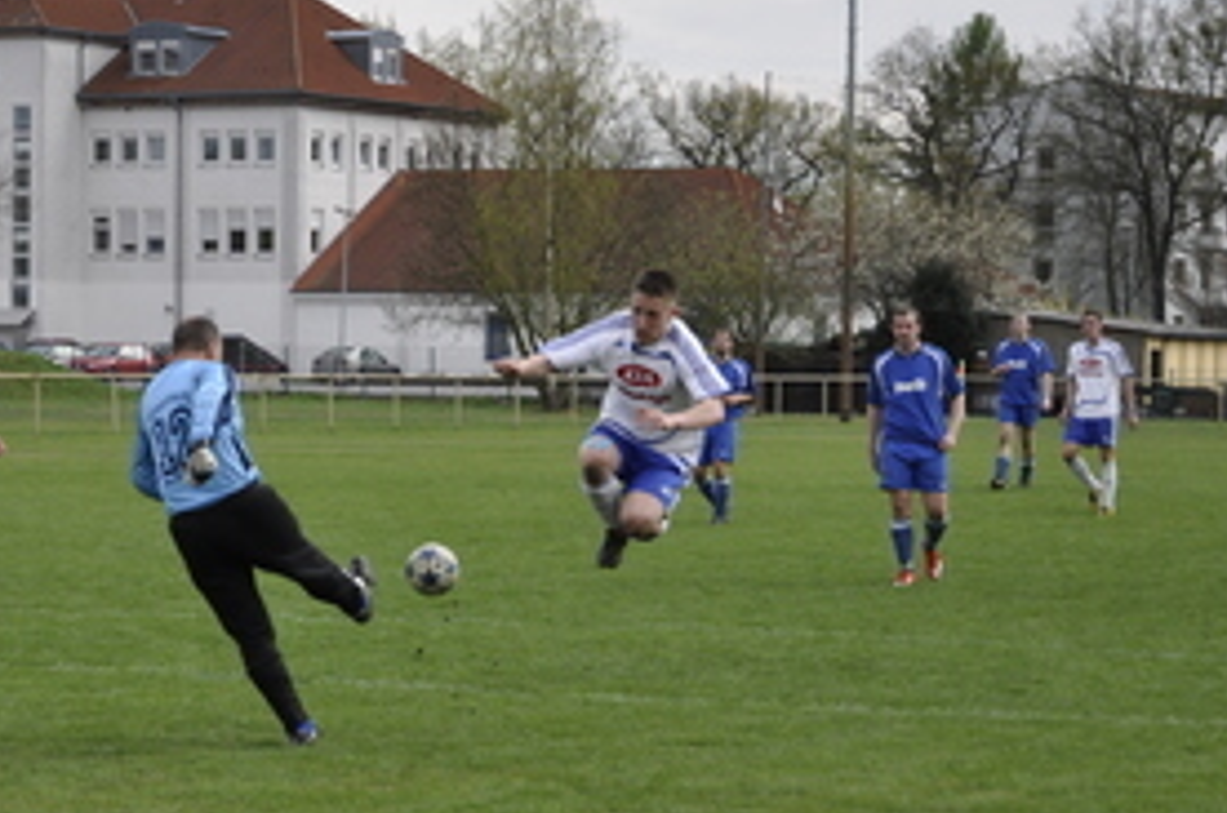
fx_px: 4627
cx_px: 387
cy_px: 538
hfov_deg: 15.1
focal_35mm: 136
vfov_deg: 10.0
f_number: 5
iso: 400
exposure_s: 1/1000
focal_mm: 50
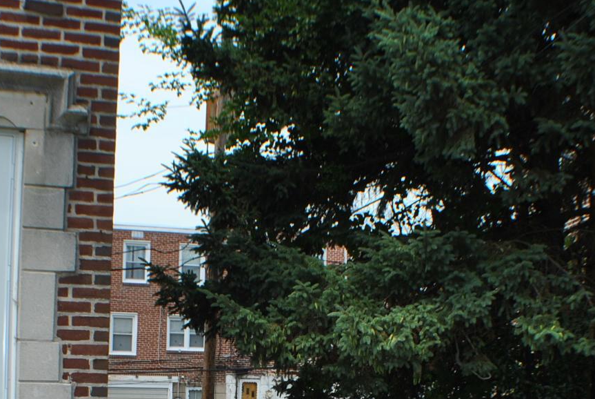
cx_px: 250
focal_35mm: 74
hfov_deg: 27.3
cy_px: 442
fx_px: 1225
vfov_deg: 17.8
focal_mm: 22
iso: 100
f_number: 8
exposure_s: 1/200
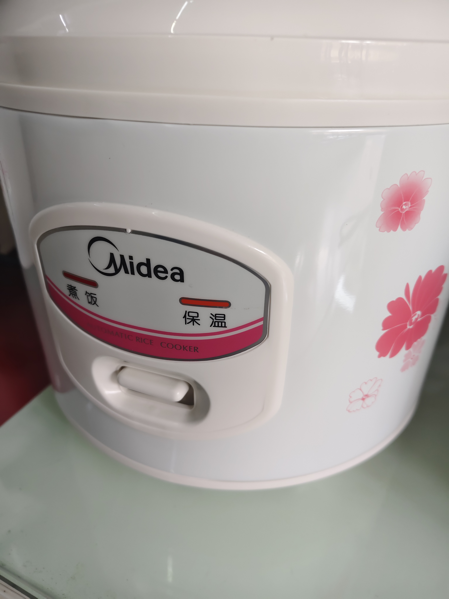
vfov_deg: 73.9
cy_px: 300
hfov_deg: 58.9
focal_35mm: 23
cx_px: 224
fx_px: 398
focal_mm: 5.56
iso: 317
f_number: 1.88
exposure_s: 1/100
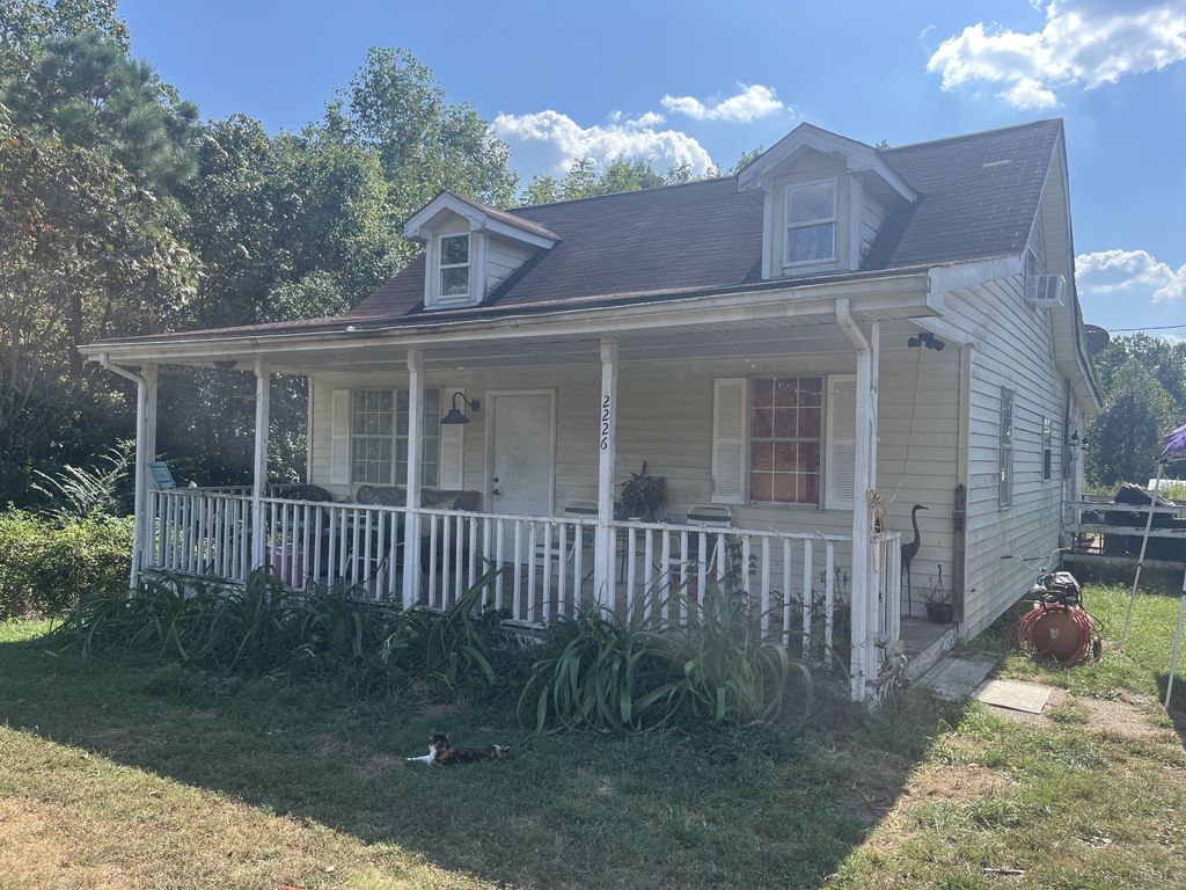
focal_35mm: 26
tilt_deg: -1.0
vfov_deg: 53.1
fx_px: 891
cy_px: 445
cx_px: 593
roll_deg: -0.7
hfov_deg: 67.3
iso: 50
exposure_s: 1/1600
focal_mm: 5.1
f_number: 1.6
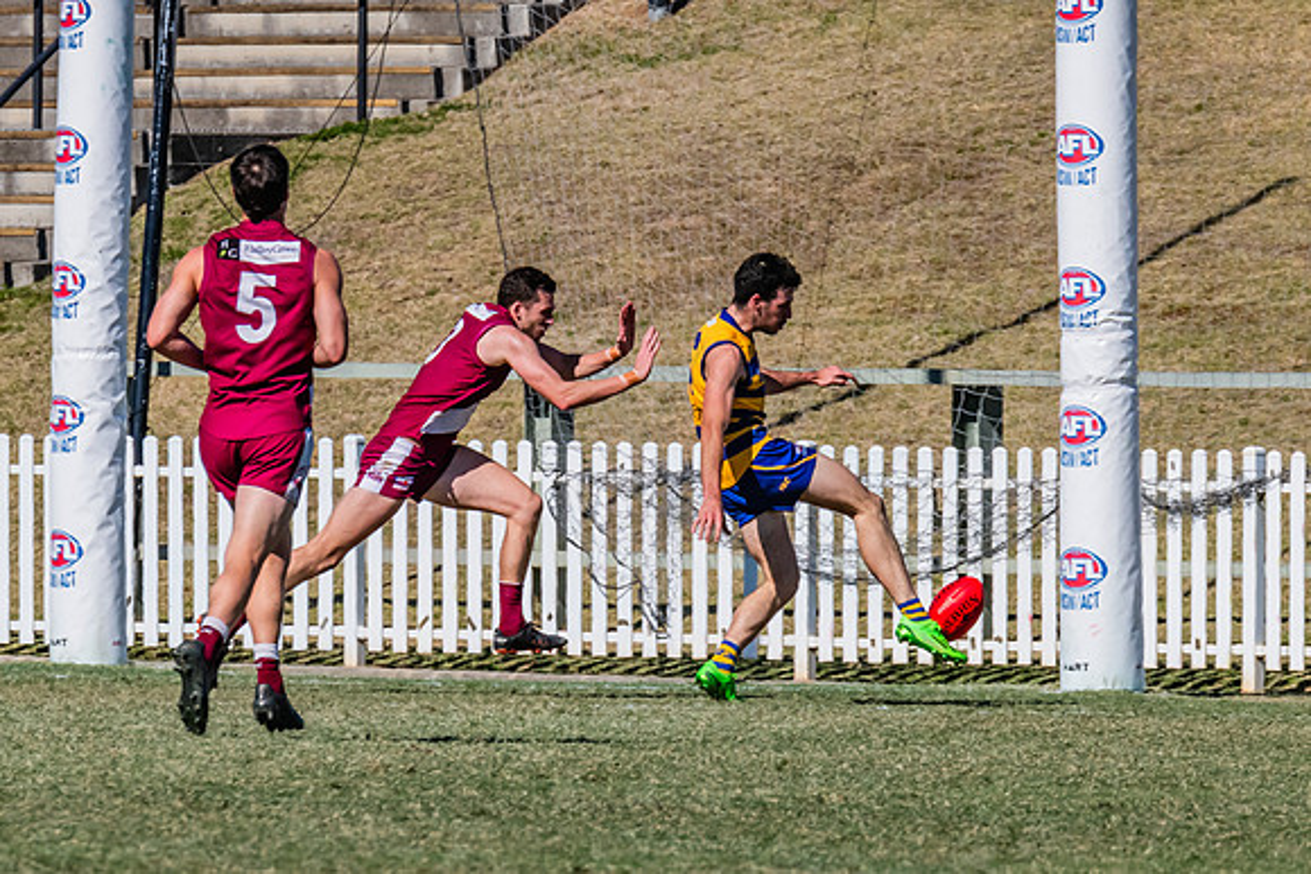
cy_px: 315
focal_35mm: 739
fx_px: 26935
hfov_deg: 2.8
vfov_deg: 1.9
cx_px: 943
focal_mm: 420
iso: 800
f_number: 14
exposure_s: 1/1600
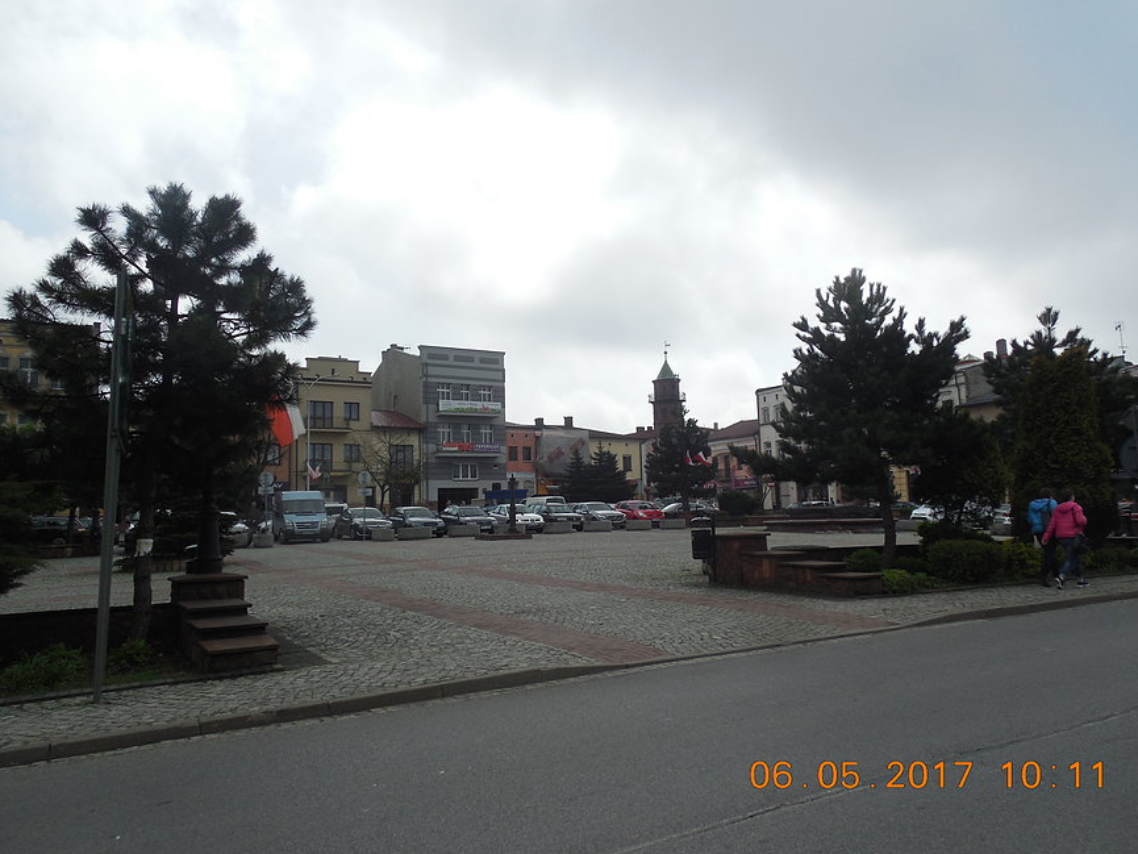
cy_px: 416
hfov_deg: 67.3
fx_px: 855
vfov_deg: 53.1
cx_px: 564
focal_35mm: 26
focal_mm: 4.5
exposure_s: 1/500
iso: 125
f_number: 6.6
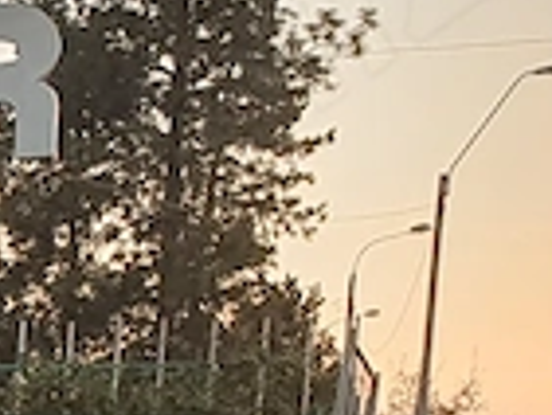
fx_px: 2937
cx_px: -1002
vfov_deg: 7.4
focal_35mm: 184
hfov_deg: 9.0
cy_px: 1073
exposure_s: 1/100
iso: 64
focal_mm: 4.32
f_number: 2.4
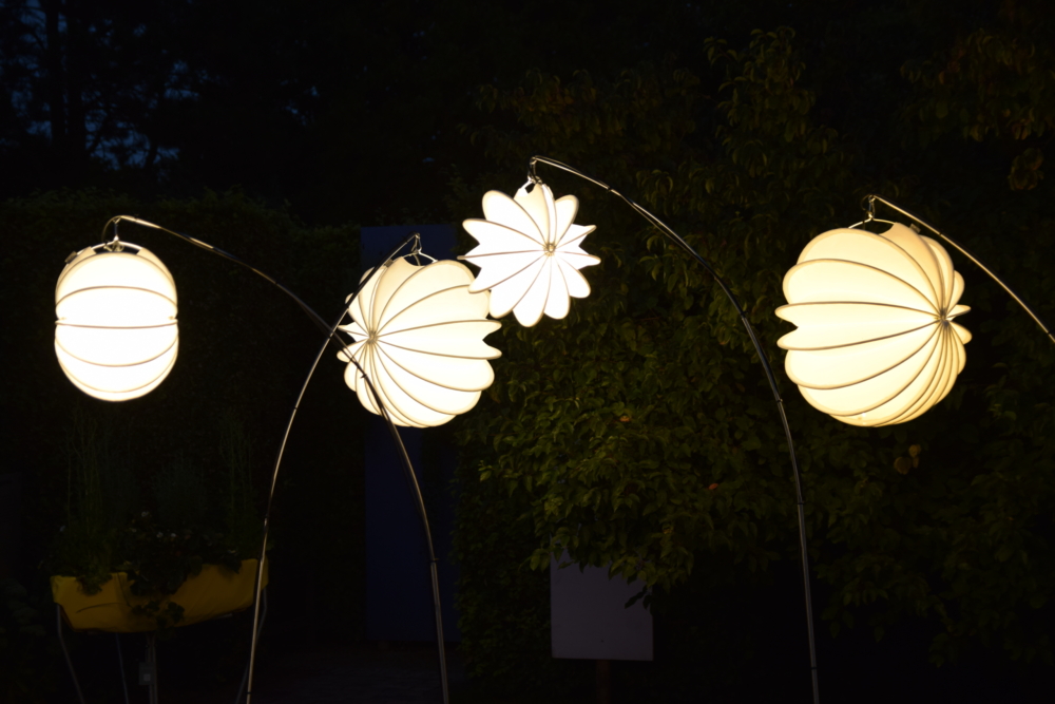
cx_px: 528
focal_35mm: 57
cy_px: 352
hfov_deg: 35.0
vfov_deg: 23.8
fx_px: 1671
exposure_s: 1/40
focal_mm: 38
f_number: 2.8
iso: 200
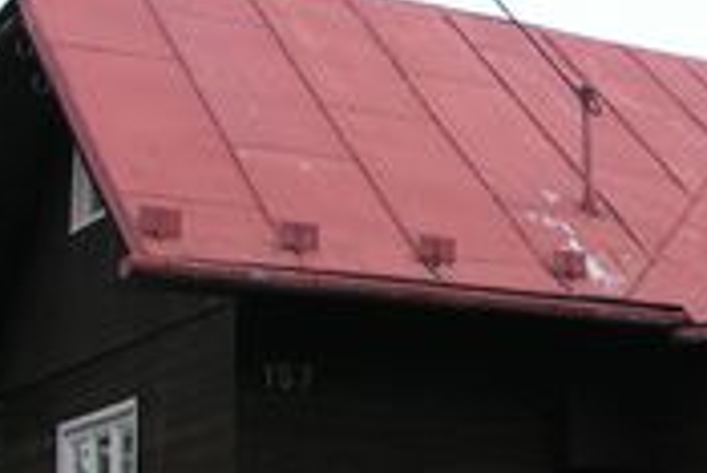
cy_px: 386
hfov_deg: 20.8
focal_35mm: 96
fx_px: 1887
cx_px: 622
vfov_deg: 14.2
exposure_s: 1/250
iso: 50
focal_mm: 6
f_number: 3.2
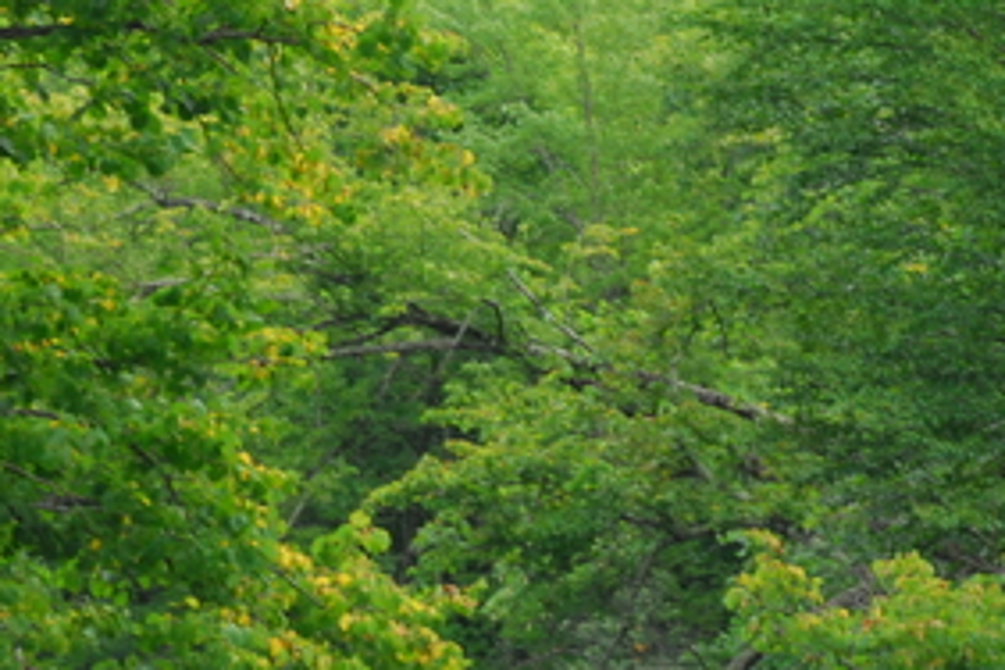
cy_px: 273
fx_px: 8916
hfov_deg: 6.5
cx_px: 442
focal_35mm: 319
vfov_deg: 4.3
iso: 250
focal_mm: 75
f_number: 5.6
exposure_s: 1/160
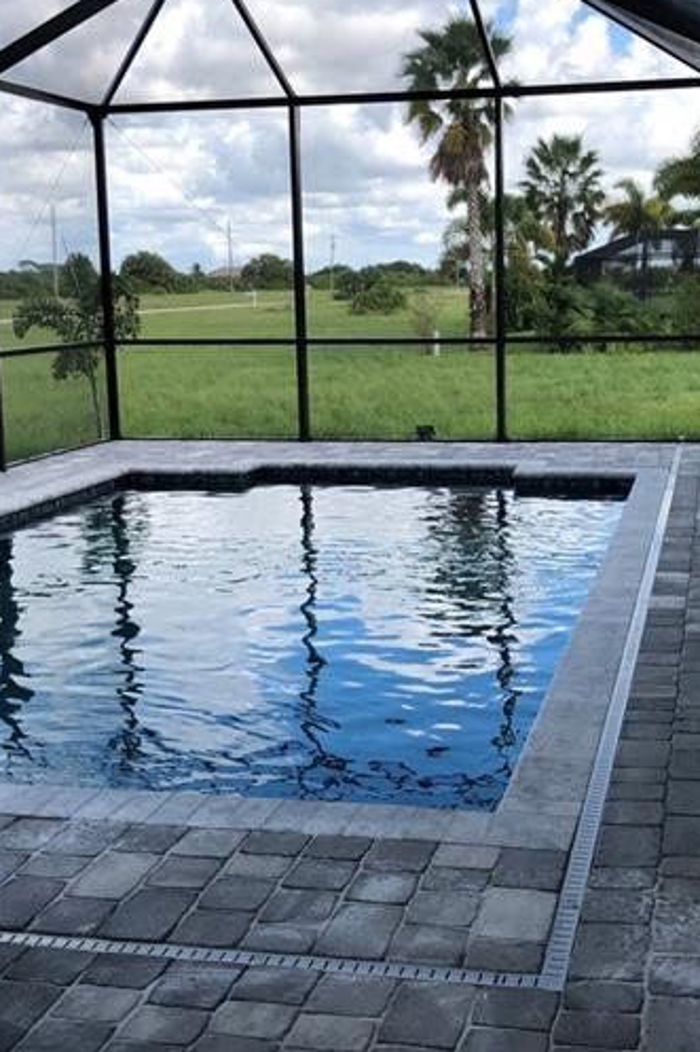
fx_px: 1313
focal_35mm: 45
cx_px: 453
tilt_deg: -8.2
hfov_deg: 29.7
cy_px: 461
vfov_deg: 43.5
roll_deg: +2.3
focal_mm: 3.99
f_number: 1.8
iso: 20
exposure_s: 1/600
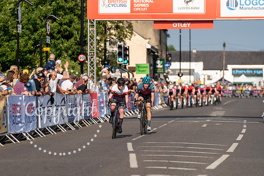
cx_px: 132
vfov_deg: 7.1
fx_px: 1423
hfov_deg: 10.6
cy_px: 88
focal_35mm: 194
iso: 160
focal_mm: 194
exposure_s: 1/1000
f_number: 4.5
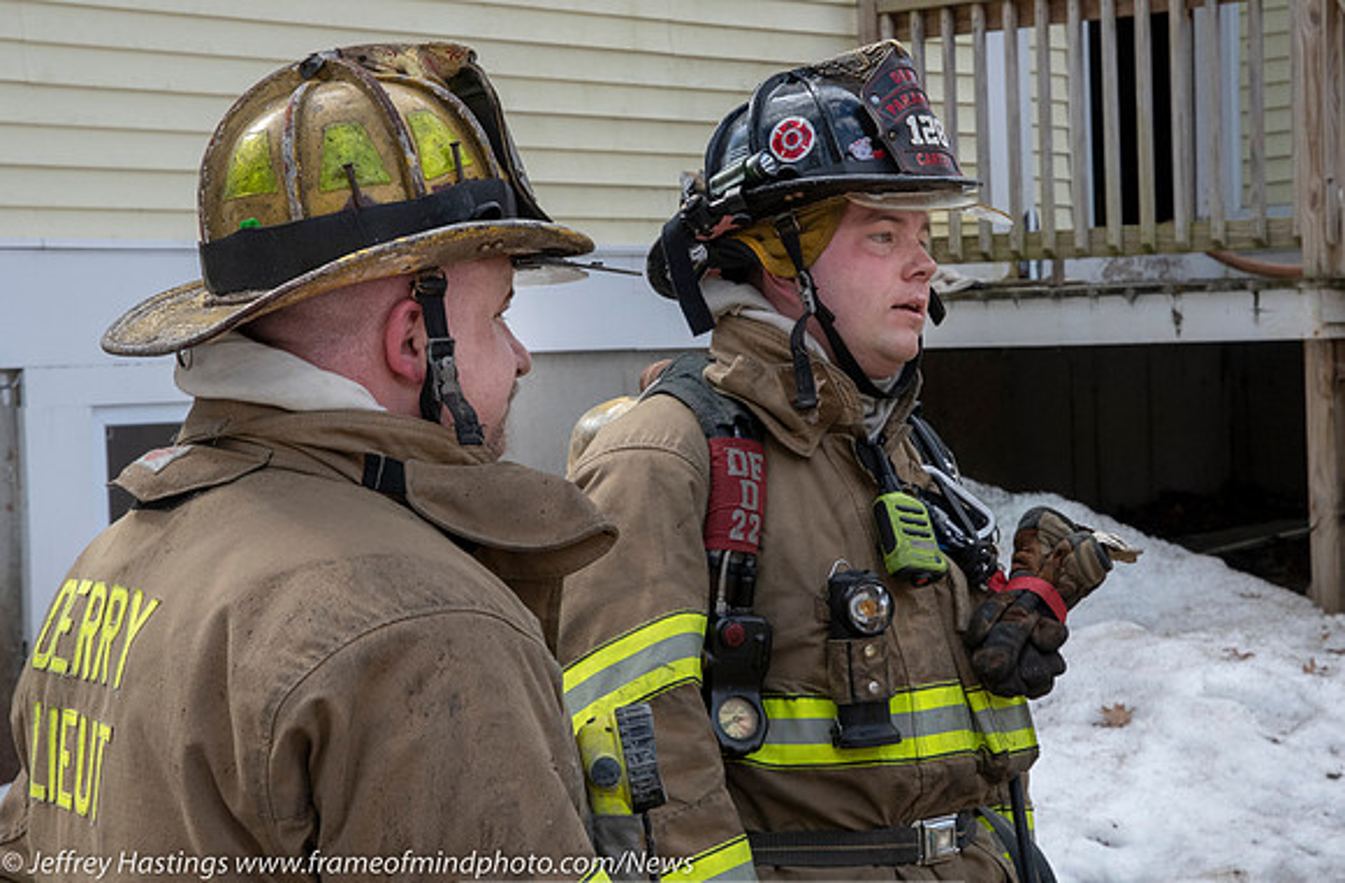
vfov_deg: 16.3
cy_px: 394
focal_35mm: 83
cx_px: 771
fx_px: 3085
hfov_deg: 24.6
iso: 1000
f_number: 9
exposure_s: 1/500
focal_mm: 48
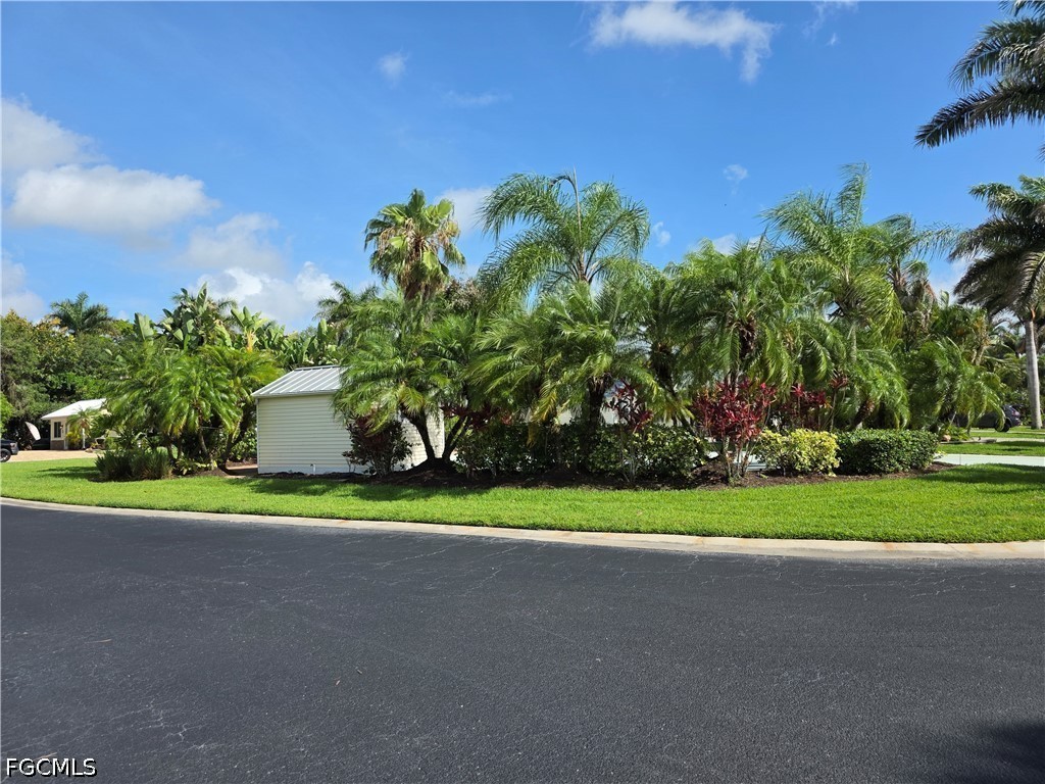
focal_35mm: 23
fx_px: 694
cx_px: 522
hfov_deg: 73.9
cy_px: 392
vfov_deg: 58.9
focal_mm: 6.3
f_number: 1.7
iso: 80
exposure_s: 1/4889
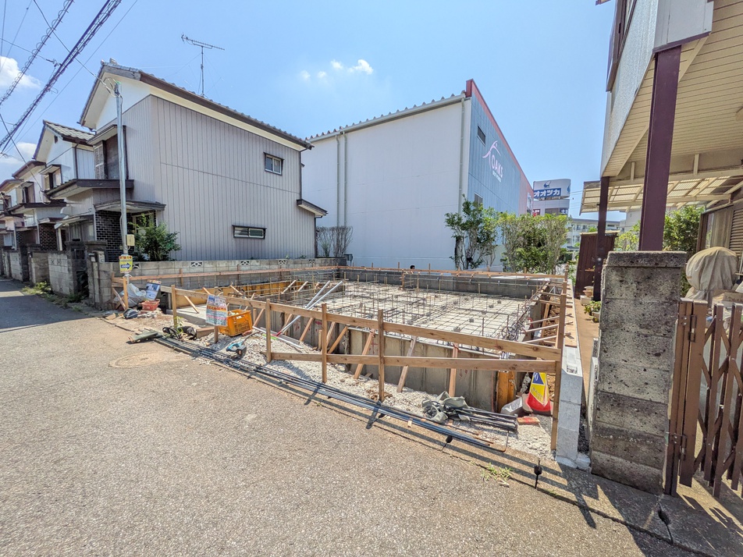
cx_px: 372
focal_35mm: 14
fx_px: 300
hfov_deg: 102.1
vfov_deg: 85.7
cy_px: 278
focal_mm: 1.83
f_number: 2.2
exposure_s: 1/2237
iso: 51
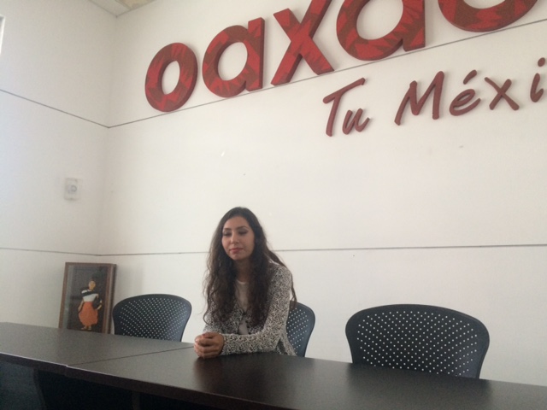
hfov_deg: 61.7
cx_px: 274
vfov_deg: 48.2
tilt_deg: +8.8
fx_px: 458
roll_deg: -1.1
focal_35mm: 29
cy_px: 205
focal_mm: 4.15
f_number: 2.2
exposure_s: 1/30
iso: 64
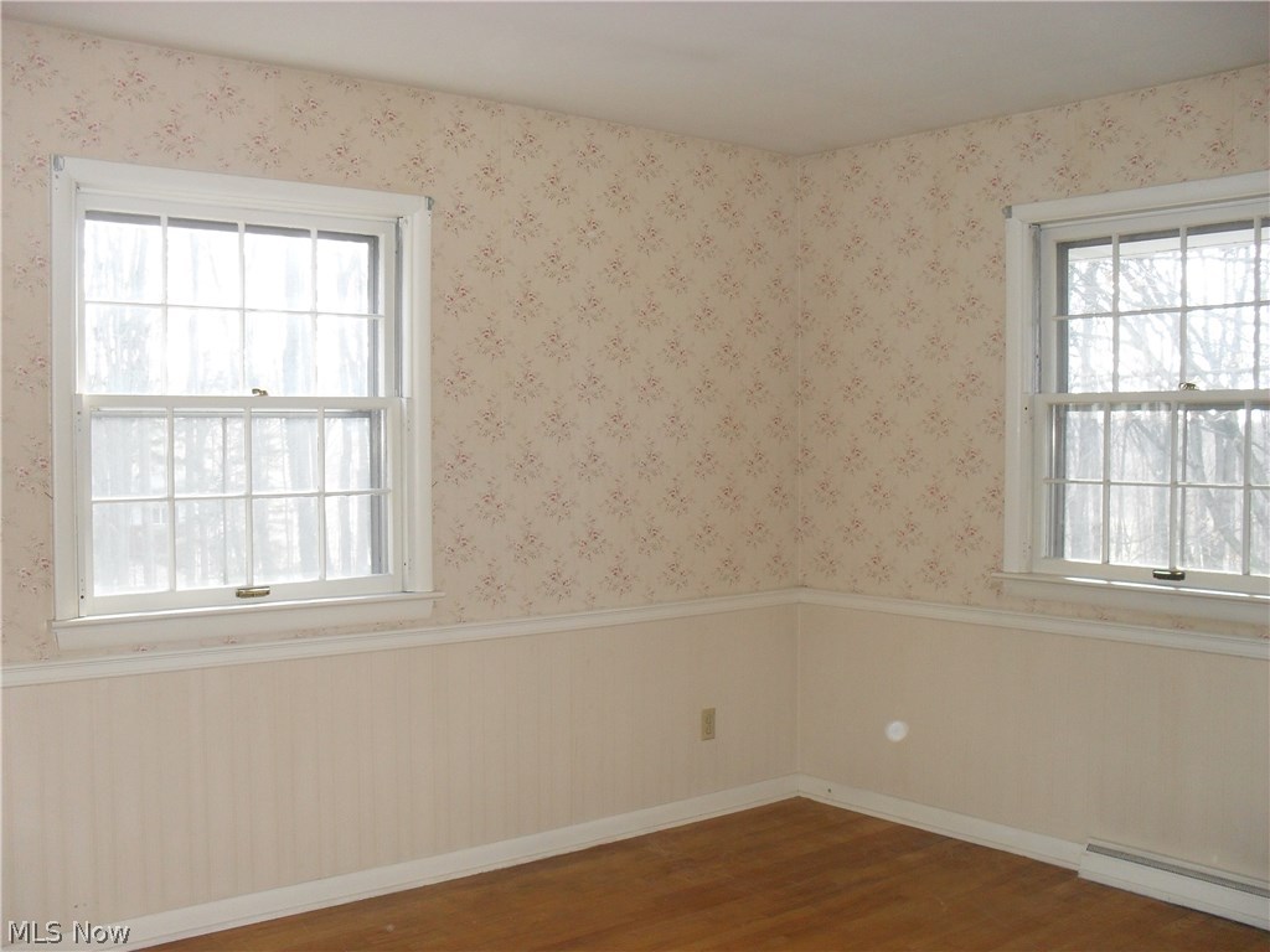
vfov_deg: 40.7
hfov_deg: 52.6
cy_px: 476
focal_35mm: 35
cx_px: 635
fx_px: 1284
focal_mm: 6.3
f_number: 3.2
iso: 200
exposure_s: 1/45
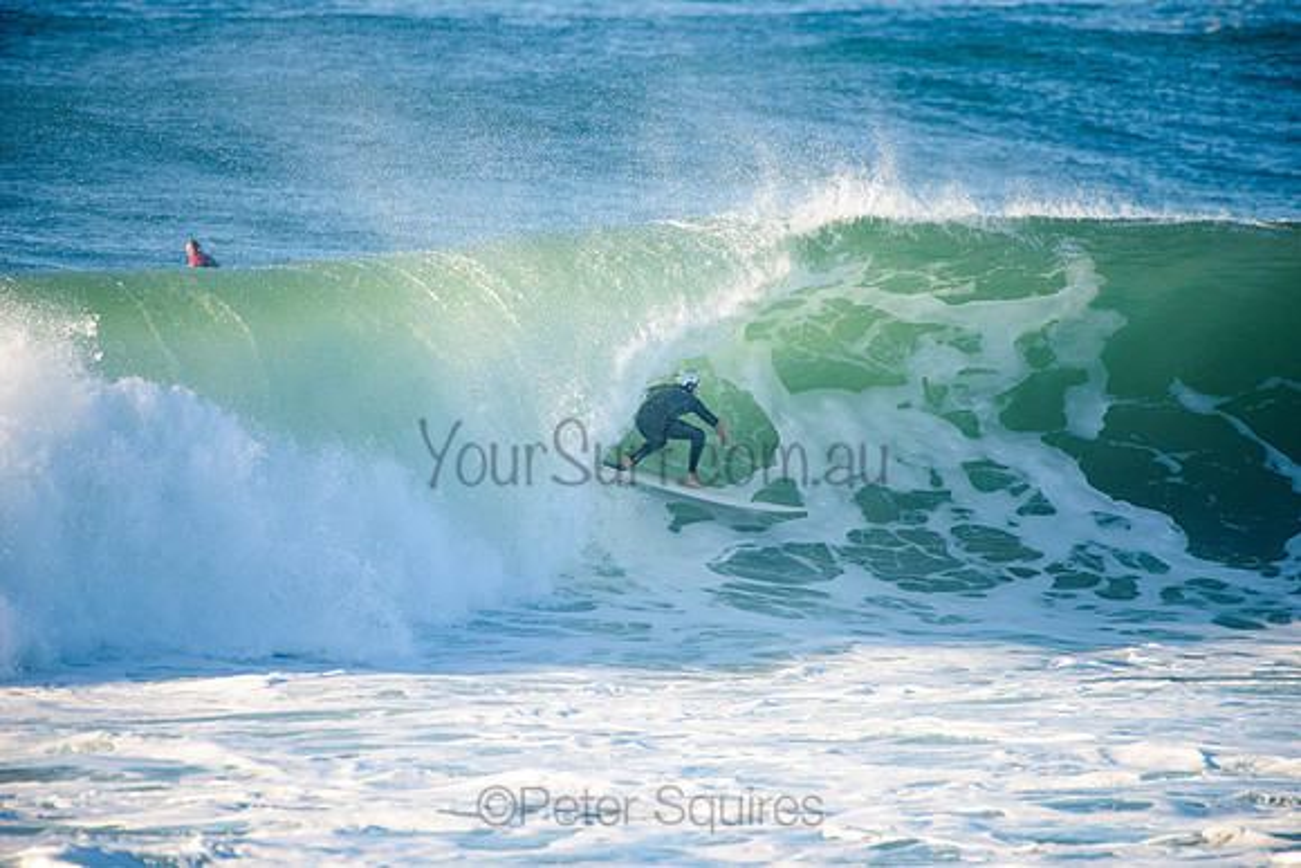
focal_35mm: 500
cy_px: 434
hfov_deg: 4.1
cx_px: 650
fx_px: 18076
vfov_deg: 2.8
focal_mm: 500
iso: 320
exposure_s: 1/1600
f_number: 5.6
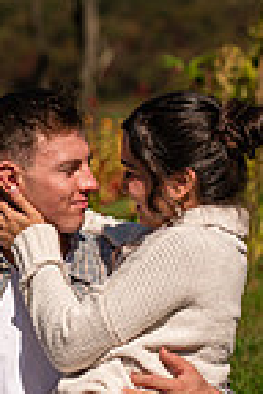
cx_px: -14
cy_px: 233
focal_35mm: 219
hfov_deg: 6.3
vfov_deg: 9.4
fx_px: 2400
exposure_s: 1/4000
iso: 100
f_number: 3.2
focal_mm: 70
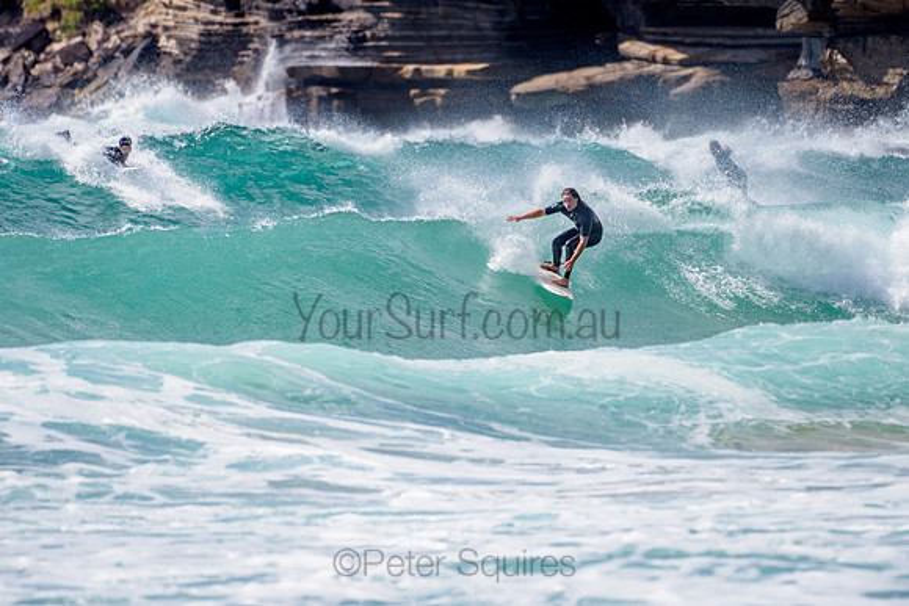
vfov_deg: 2.2
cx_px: 553
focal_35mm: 613
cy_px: 235
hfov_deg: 3.4
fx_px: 15484
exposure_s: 1/2000
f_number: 5.6
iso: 100
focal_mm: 500
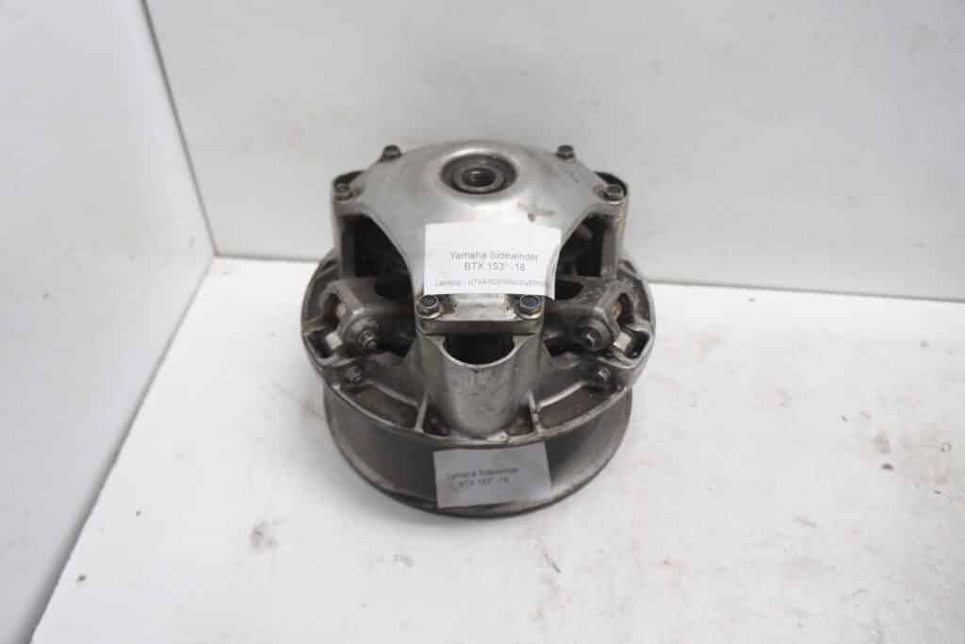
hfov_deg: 67.4
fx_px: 724
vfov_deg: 47.9
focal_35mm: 27
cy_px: 322
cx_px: 482
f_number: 4
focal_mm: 18
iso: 200
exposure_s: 1/60
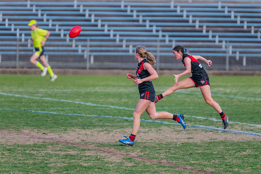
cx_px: 140
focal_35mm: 580
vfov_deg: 2.4
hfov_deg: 3.6
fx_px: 4205
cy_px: 86
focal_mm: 420
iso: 800
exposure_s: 1/1250
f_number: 4.5
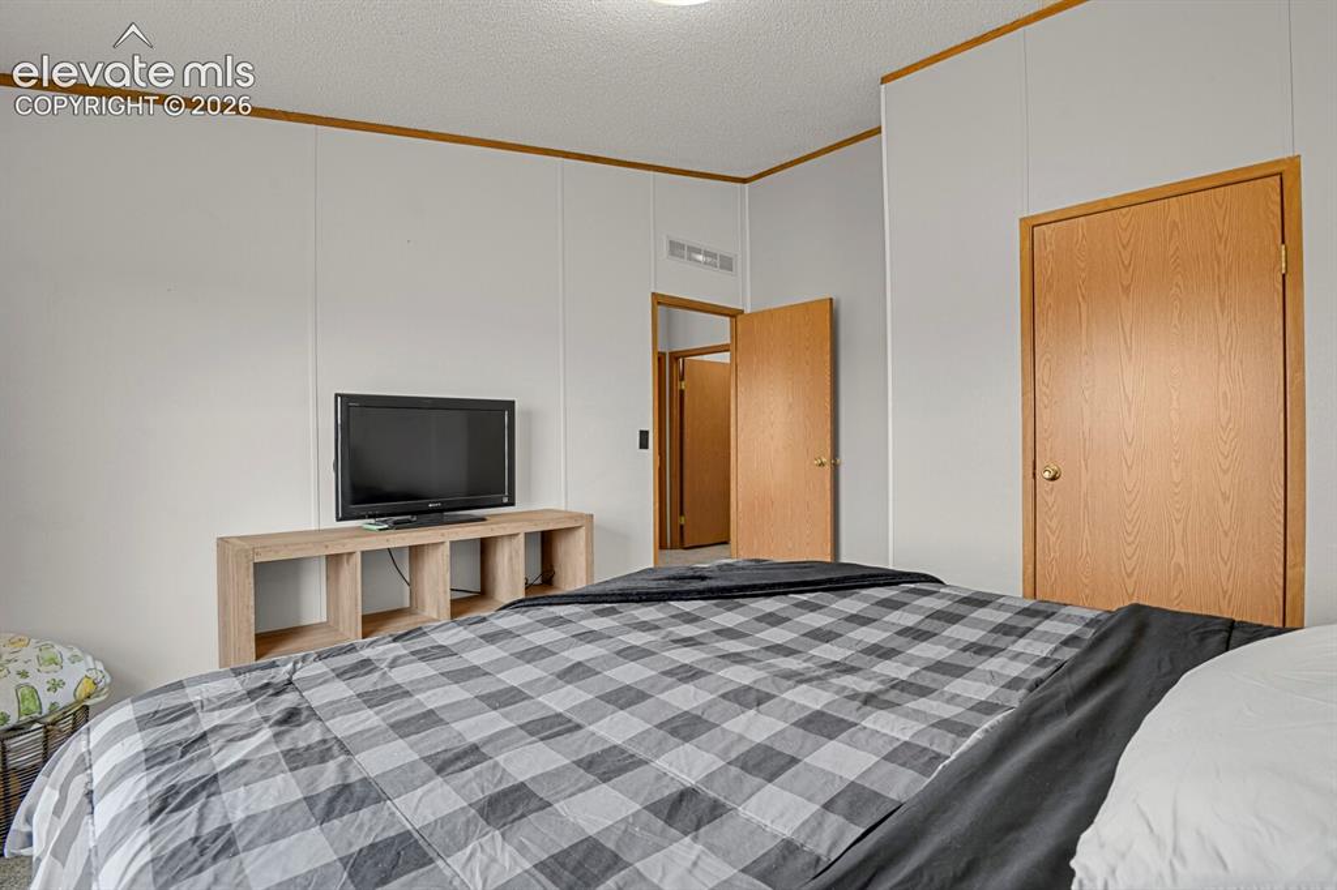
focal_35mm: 17
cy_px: 445
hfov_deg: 93.3
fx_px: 631
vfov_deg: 70.4
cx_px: 668
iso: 250
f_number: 8
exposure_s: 1.6
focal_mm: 17
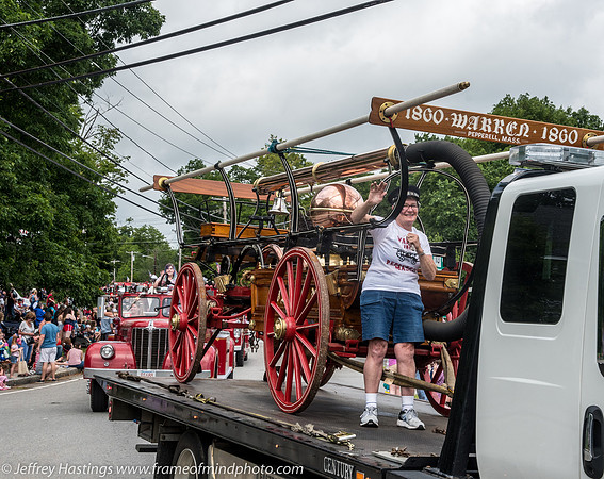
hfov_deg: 28.3
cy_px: 251
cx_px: 373
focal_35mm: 67
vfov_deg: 22.7
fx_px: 1195
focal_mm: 38
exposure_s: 1/200
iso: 200
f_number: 13
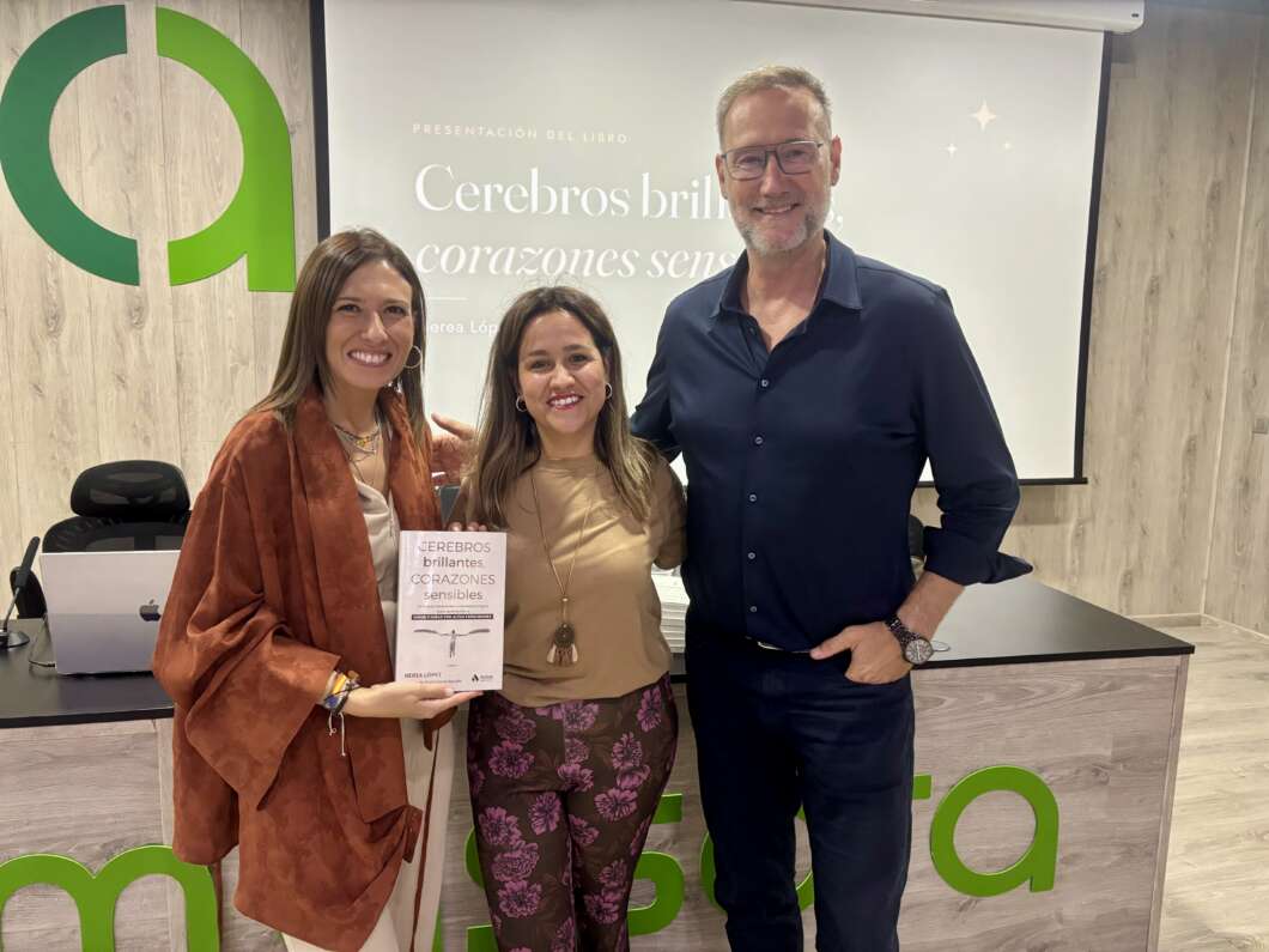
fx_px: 953
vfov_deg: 53.1
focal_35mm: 26
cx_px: 634
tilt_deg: -7.5
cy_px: 476
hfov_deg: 67.3
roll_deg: -0.8
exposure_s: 1/50
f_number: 1.6
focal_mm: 5.96
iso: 250
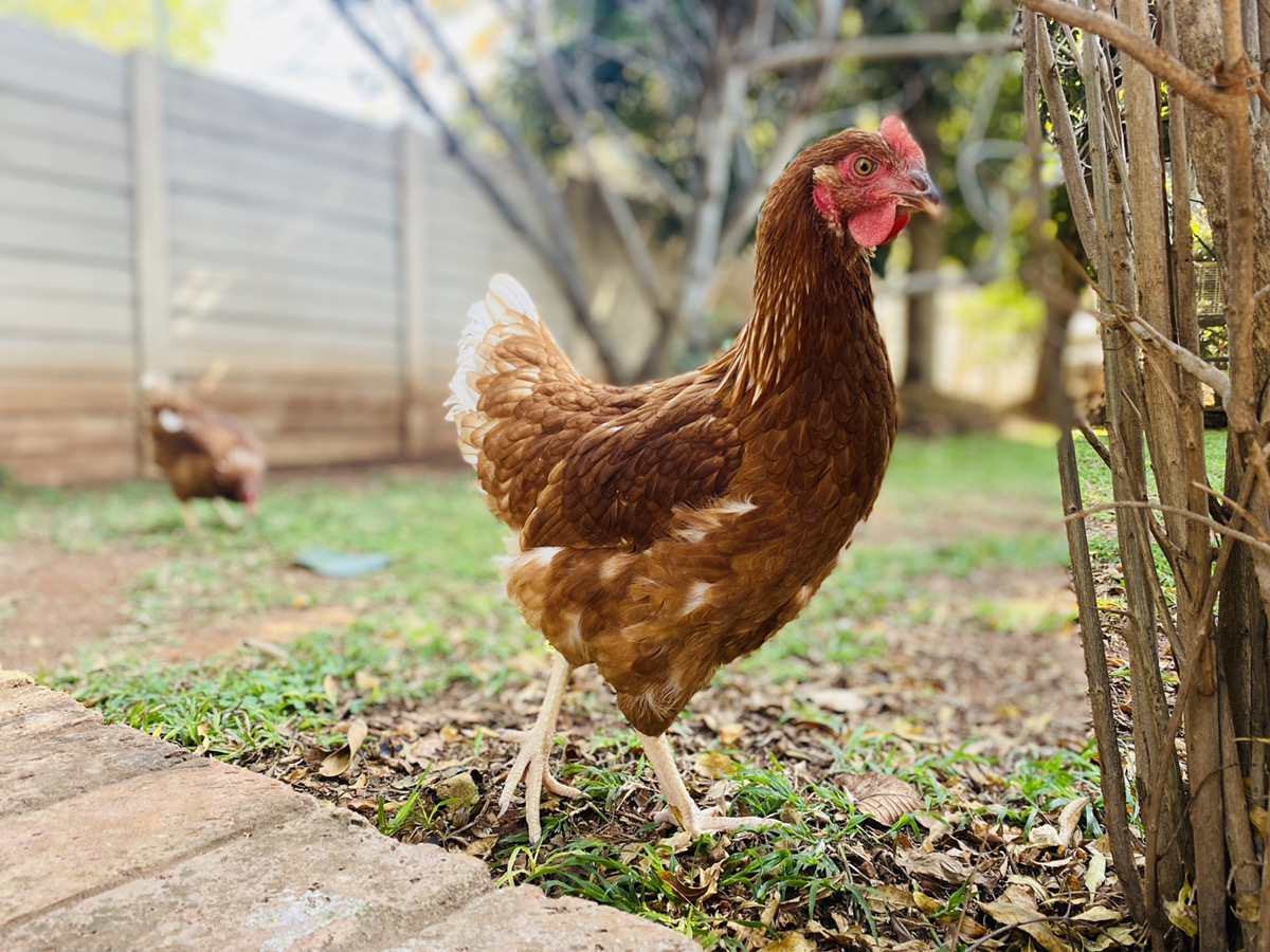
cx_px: 635
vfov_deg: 53.1
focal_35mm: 26
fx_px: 954
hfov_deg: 67.3
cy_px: 476
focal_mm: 4.25
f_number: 1.8
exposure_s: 1/122
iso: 64
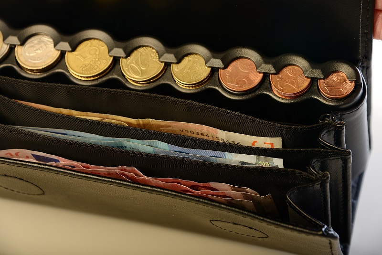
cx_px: 191
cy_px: 128
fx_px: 1168
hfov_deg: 18.6
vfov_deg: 12.5
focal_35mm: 110
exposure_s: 1/200
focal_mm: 110
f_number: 7.1
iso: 400
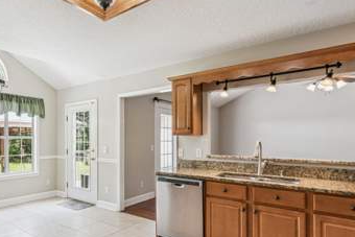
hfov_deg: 71.7
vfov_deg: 52.8
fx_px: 237
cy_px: 142
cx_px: 121
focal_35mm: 24
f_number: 8
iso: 250
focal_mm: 17
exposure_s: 1/30
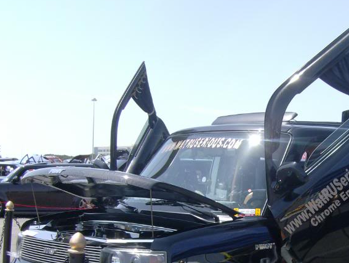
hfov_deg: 29.2
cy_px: 209
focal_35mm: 65
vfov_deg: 22.4
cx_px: 273
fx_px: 656
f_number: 4.7
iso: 100
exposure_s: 1/387
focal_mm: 6
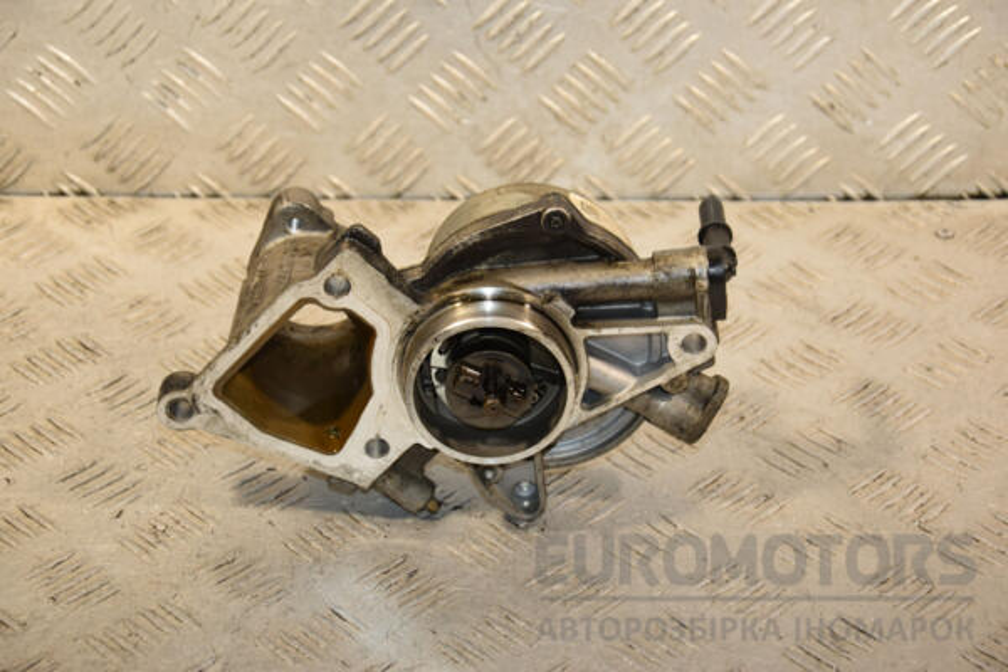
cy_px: 336
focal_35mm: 93
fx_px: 2604
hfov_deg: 21.9
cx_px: 504
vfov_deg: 14.7
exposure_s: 1/200
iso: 800
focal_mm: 62
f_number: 5.6
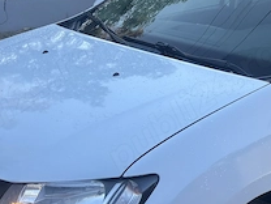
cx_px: 284
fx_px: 587
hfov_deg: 24.5
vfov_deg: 19.6
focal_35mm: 75
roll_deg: -1.9
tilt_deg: -14.2
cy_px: 120
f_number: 1.6
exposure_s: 1/662
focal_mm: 5.96
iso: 50
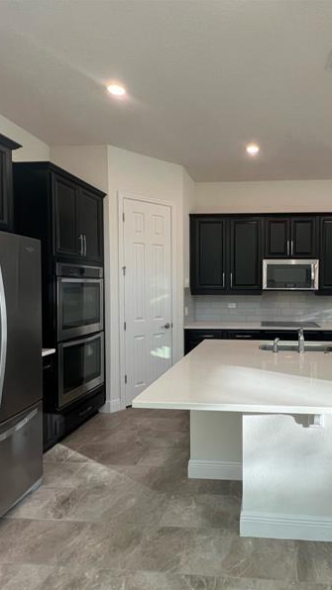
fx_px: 298
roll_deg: +0.5
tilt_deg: -2.4
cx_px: 245
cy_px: 295
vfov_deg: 89.6
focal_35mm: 19
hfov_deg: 55.8
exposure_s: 1/120
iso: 100
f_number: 1.8
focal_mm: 1.57
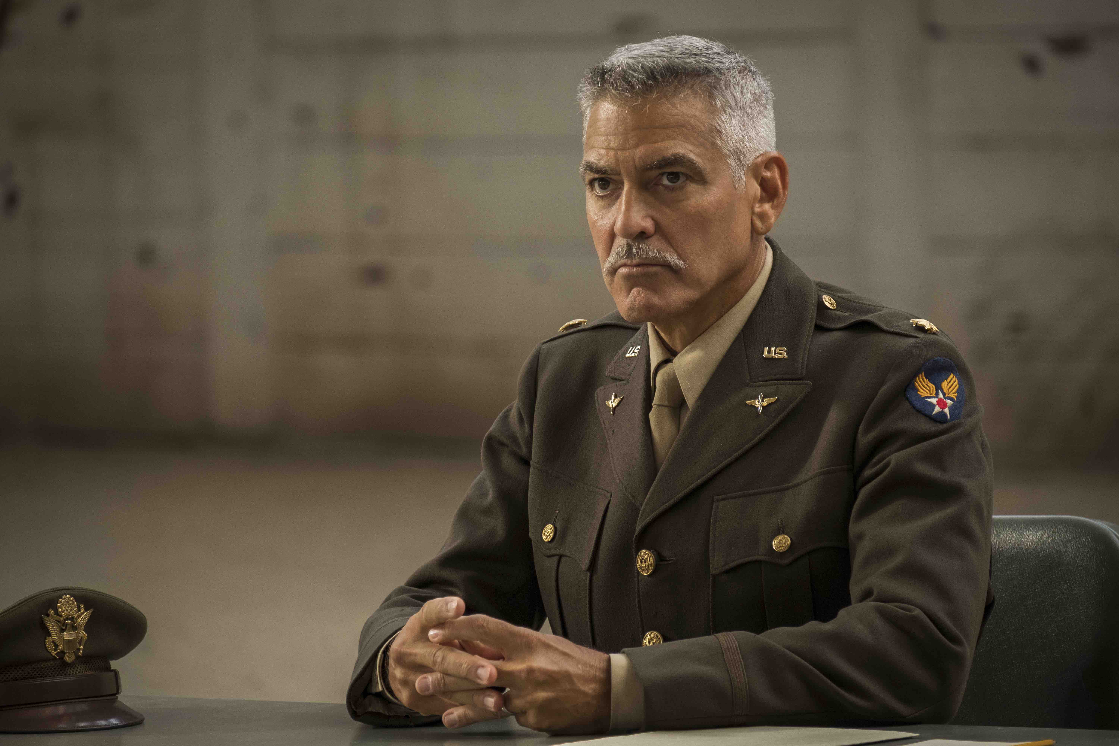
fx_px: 9324
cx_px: 560
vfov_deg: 4.6
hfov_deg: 6.9
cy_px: 373
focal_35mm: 300
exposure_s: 1/320
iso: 1600
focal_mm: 200
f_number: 5.6
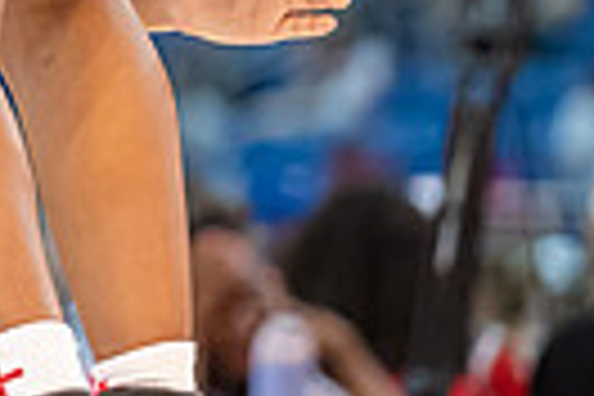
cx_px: -682
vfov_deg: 1.9
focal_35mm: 714
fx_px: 11780
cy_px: -396
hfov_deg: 2.9
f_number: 2.8
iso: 2800
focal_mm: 135
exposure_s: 1/800
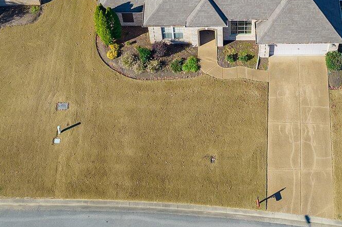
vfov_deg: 18.5
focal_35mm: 68
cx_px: 222
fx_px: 646
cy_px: -77
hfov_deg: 29.5
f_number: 2.8
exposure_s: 1/125
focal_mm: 8.38
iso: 100
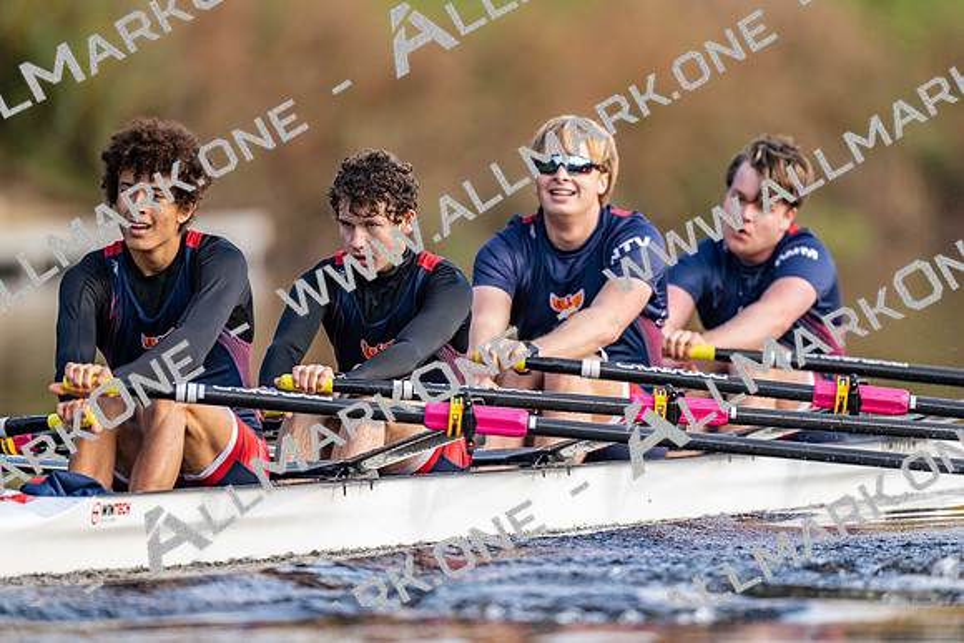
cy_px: 322
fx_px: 16070
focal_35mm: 600
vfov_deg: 2.3
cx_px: 482
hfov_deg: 3.4
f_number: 4
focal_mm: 600
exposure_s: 1/2500
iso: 1250
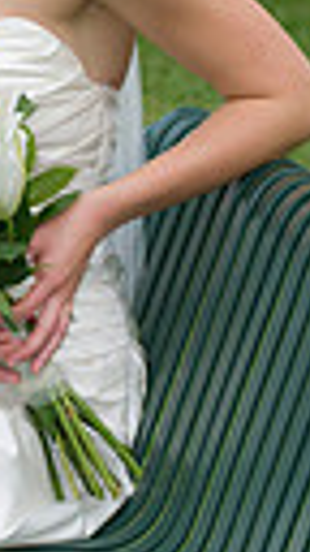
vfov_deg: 5.8
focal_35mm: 374
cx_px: -110
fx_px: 5465
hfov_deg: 3.2
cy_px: 267
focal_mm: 102
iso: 320
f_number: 5
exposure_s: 1/250
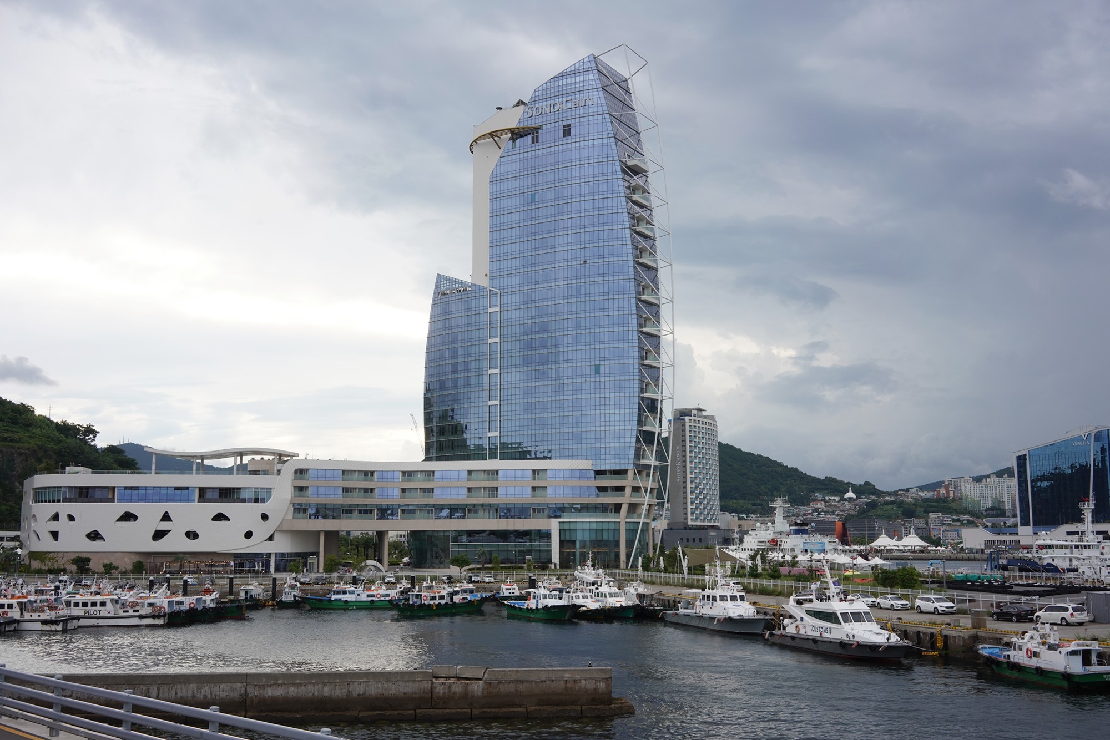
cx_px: 555
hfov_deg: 54.4
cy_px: 370
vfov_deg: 37.9
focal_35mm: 35
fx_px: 1079
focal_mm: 35
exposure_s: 1/100
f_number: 13
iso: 400
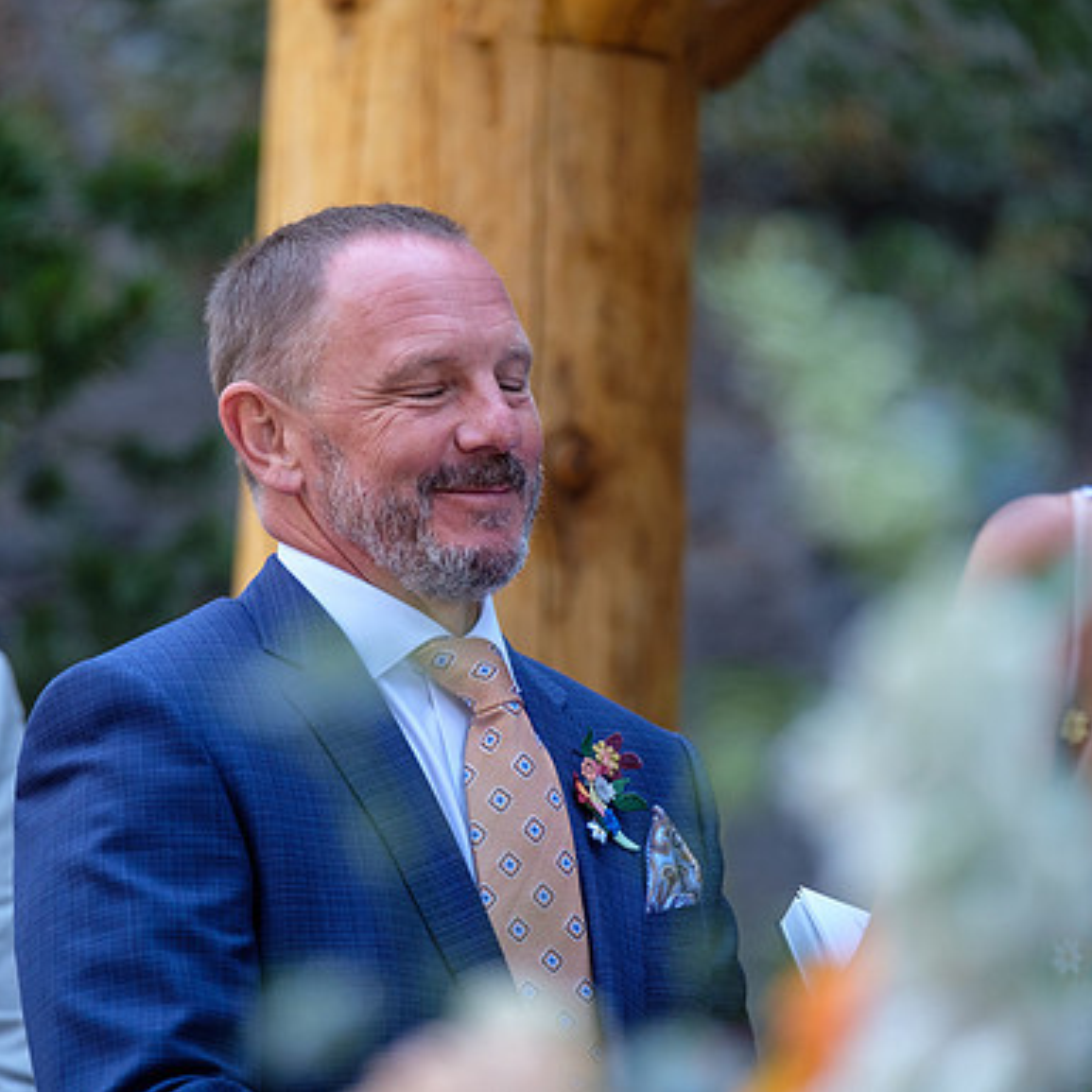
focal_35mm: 259
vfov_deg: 6.8
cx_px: 448
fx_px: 9244
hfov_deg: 6.8
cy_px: 546
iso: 800
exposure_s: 1/170
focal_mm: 134.4
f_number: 2.8
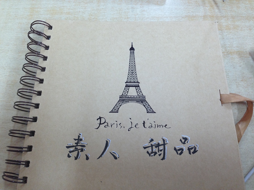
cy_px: 95
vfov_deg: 42.9
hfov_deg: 55.4
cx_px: 127
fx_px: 242
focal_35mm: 33
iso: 100
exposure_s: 1/20
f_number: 2.4
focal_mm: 4.12
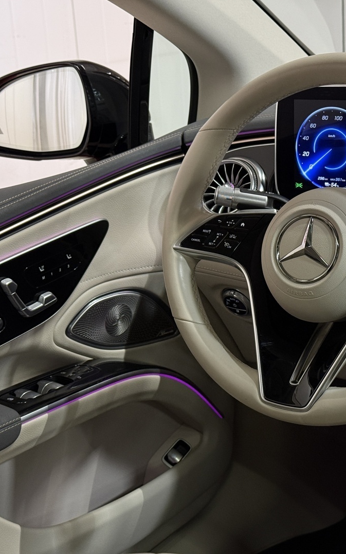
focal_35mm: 68
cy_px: 277
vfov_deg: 30.2
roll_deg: +3.8
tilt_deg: -16.0
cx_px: 220
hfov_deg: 19.1
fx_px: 1026
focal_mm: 6.76
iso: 160
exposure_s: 1/60
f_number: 1.78
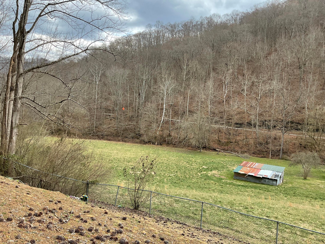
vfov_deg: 48.2
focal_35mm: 29
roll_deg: -3.3
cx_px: 162
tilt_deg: -0.9
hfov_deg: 61.7
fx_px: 272
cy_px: 122
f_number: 1.8
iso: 16
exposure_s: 1/230
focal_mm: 3
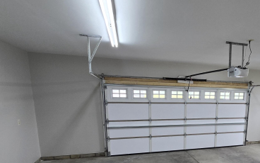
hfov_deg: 68.2
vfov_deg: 46.1
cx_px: 193
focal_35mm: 25
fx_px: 177
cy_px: 135
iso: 80
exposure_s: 1/120
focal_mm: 2.2
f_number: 2.2
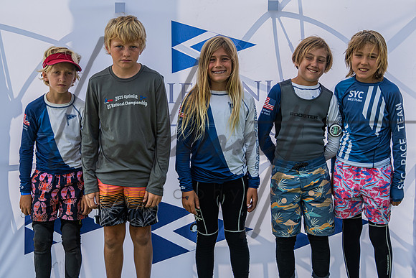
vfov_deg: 18.1
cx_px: 205
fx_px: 870
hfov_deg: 26.9
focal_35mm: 75
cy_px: 117
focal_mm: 62
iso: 320
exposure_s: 1/1000
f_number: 6
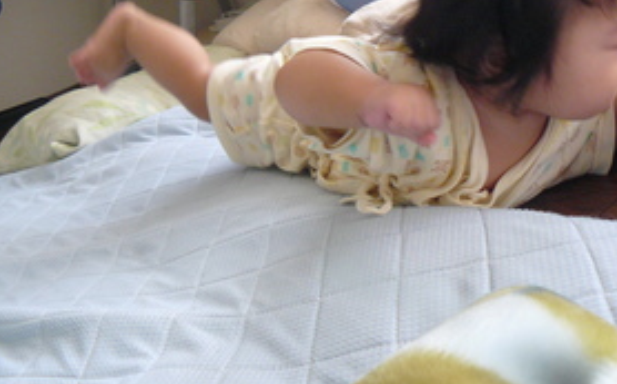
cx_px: 386
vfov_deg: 23.1
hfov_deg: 36.7
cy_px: 69
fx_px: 924
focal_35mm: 55
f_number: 2.8
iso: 200
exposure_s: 1/25
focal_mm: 6
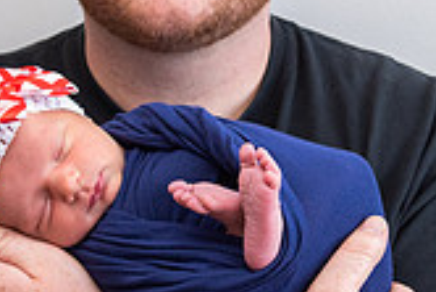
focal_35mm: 140
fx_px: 1697
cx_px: 210
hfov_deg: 14.6
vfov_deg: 9.8
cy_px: 138
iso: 800
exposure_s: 1/250
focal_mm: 38
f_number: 4.5
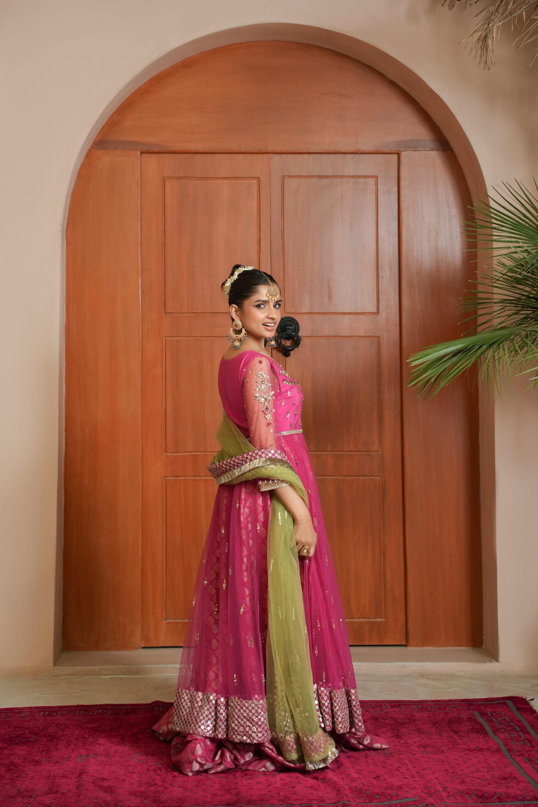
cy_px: 404
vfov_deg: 39.6
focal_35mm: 50
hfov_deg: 27.0
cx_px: 269
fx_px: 1121
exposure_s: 1/160
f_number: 2.8
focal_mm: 50
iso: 1000
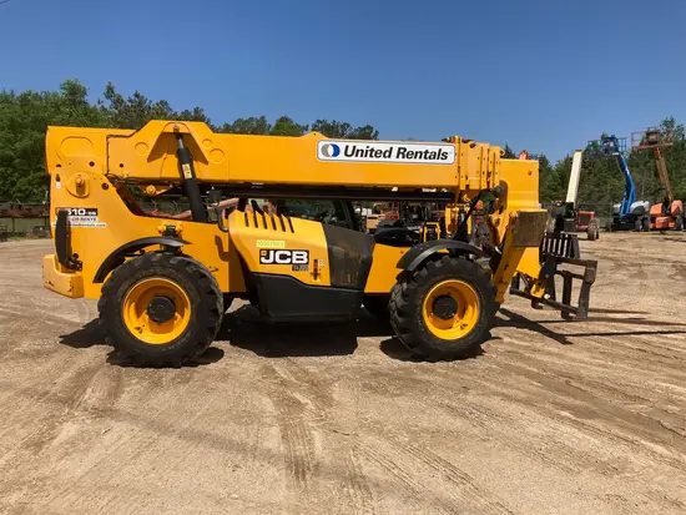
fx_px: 555
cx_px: 343
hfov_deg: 63.4
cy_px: 258
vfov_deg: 49.8
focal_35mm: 28
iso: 20
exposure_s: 1/2703
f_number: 1.8
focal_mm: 3.99
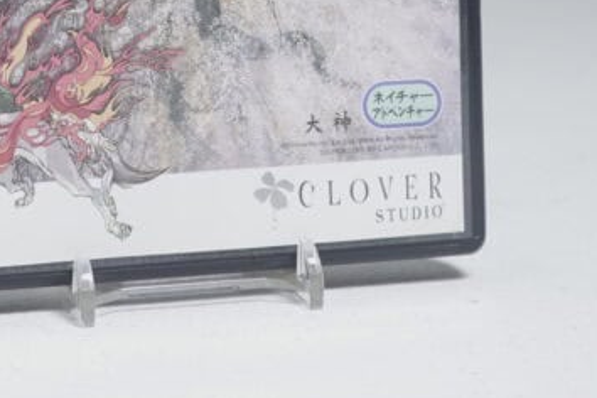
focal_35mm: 122
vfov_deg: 10.8
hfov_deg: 16.7
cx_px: 145
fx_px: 2023
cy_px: -226
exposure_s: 1/25
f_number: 5.6
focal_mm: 36
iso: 640
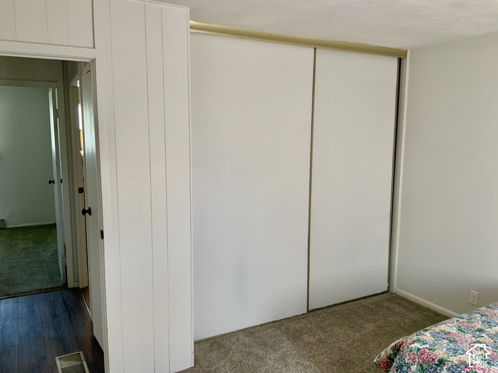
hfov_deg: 61.7
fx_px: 417
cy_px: 186
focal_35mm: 29
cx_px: 249
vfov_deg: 48.2
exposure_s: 1/60
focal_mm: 3
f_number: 1.8
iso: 80
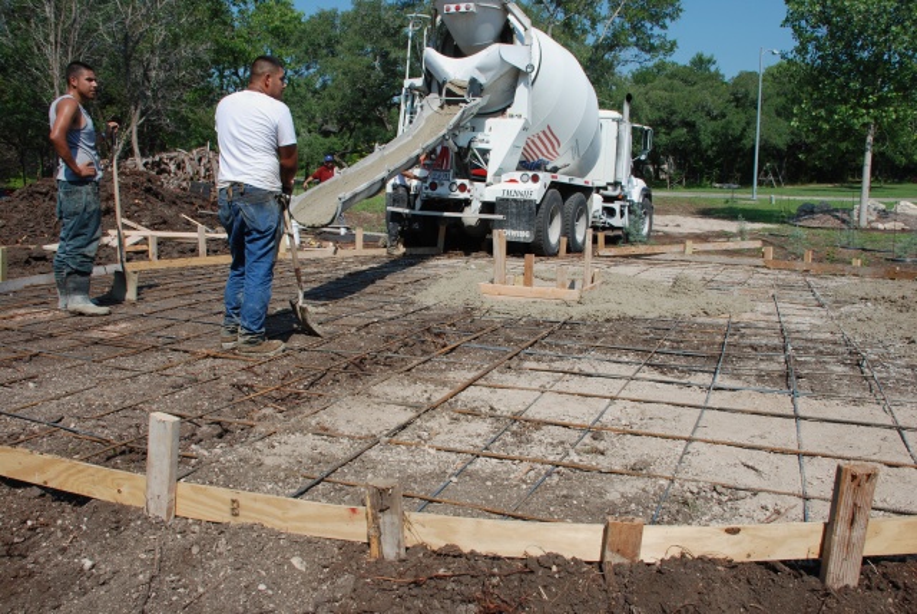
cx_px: 458
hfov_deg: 61.9
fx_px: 765
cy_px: 307
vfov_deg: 43.7
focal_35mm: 30
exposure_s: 1/250
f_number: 8
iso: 100
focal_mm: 20
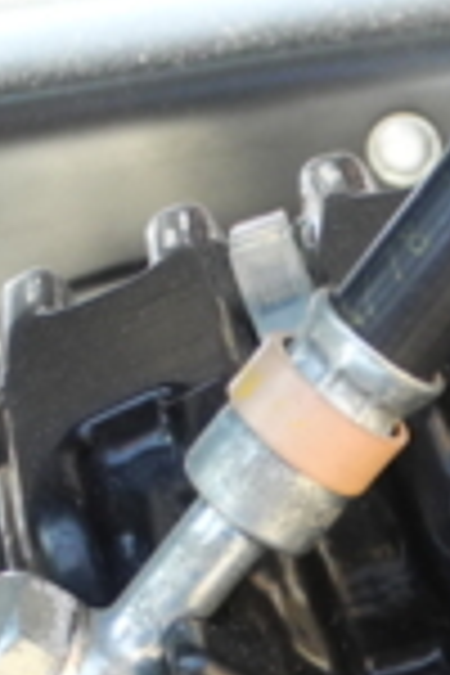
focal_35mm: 155
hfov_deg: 8.3
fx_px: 2906
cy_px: 882
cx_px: 981
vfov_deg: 12.8
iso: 100
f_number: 2.8
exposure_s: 1/104
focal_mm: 6
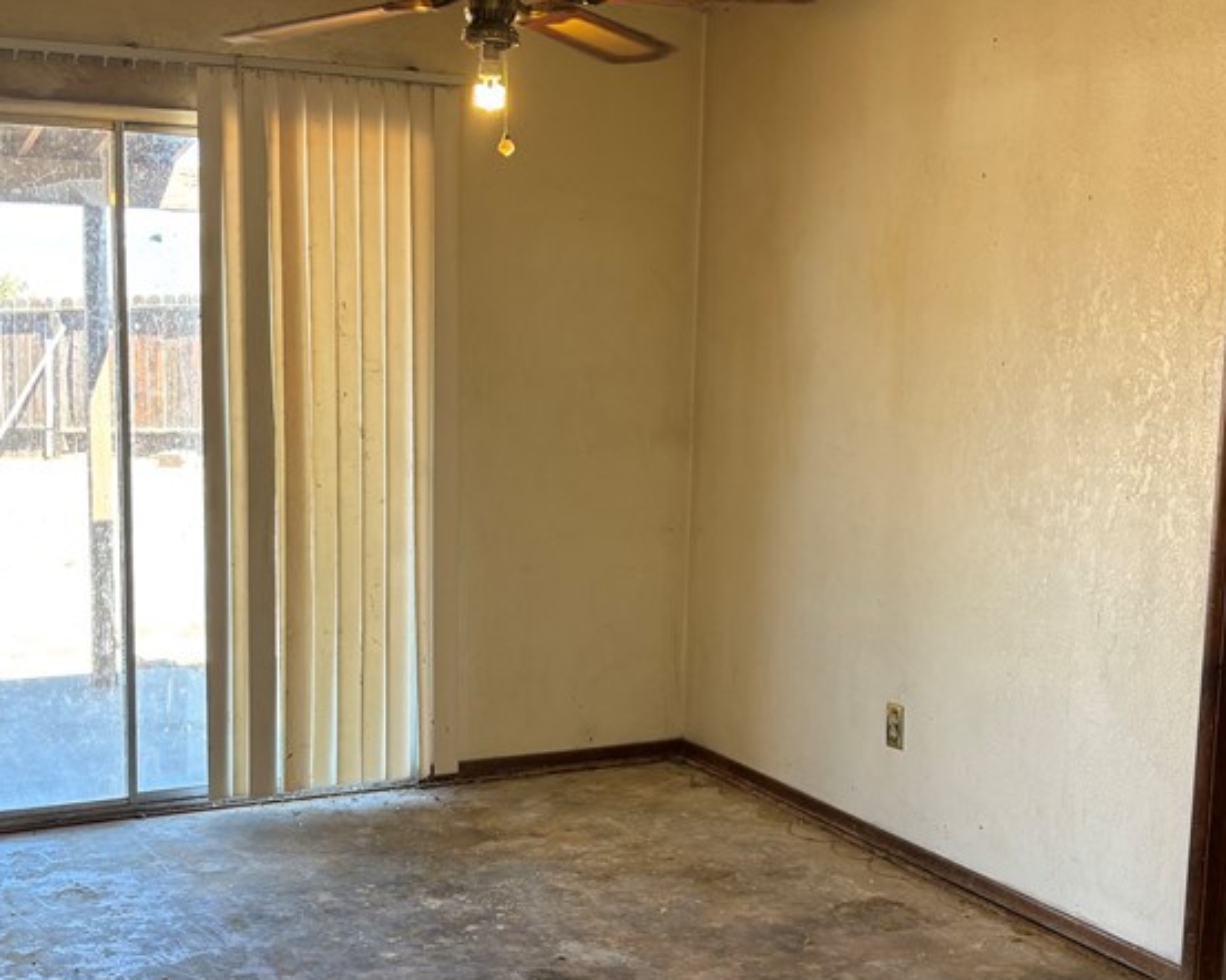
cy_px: 581
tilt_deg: -9.3
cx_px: 561
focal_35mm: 47
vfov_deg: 32.0
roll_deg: -1.4
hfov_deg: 39.5
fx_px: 1705
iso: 80
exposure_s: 1/121
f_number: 1.6
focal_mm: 5.96
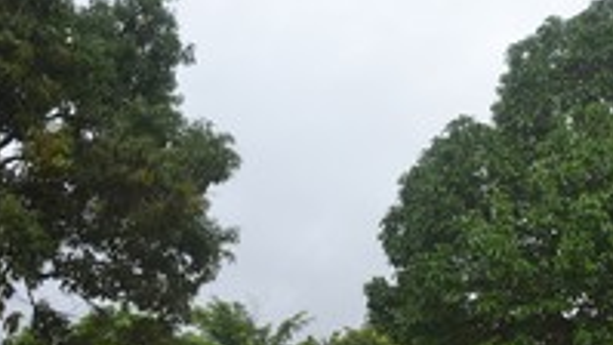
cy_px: 330
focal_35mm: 71
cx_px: 588
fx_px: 1154
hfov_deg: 28.2
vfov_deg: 16.7
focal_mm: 20
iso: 100
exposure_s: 1/125
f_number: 5.6
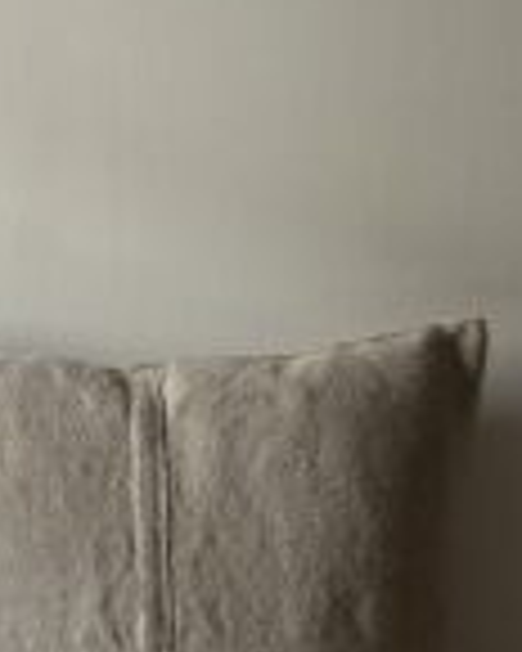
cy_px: 468
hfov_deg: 11.9
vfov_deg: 14.9
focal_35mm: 129
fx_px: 2491
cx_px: 140
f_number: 1.78
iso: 200
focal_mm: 6.86
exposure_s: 1/60
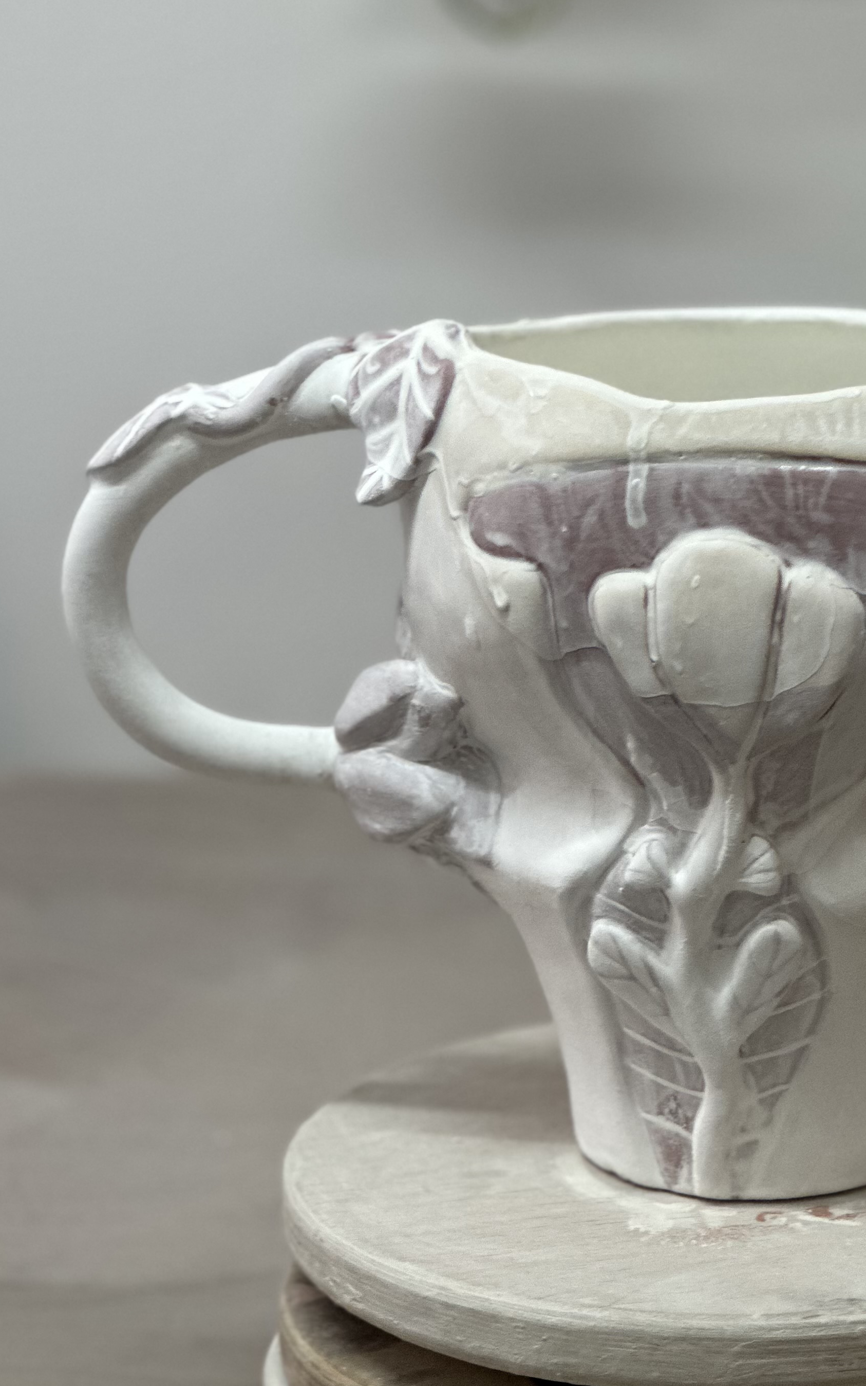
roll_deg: -1.1
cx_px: 685
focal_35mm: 122
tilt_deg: -11.0
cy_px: 506
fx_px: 4606
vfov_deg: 17.1
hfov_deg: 10.7
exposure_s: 1/33
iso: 200
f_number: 2.8
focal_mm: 9
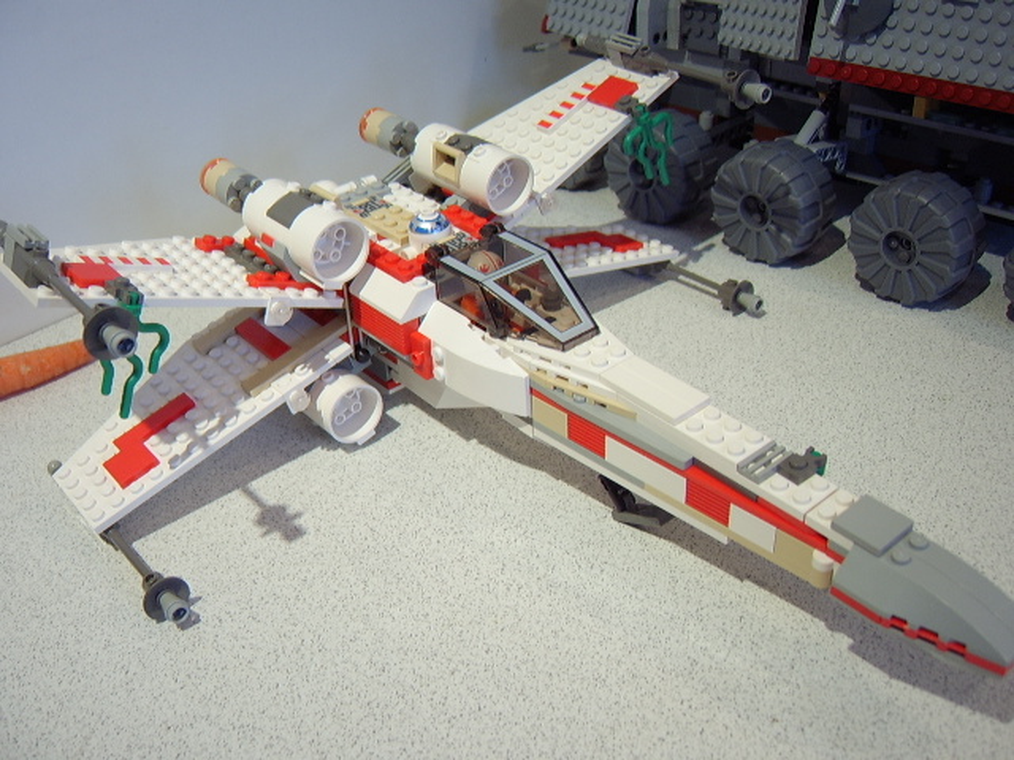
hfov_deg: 58.4
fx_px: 908
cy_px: 380
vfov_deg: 45.4
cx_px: 507
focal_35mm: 31
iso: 100
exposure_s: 1/16
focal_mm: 8.13
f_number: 2.7
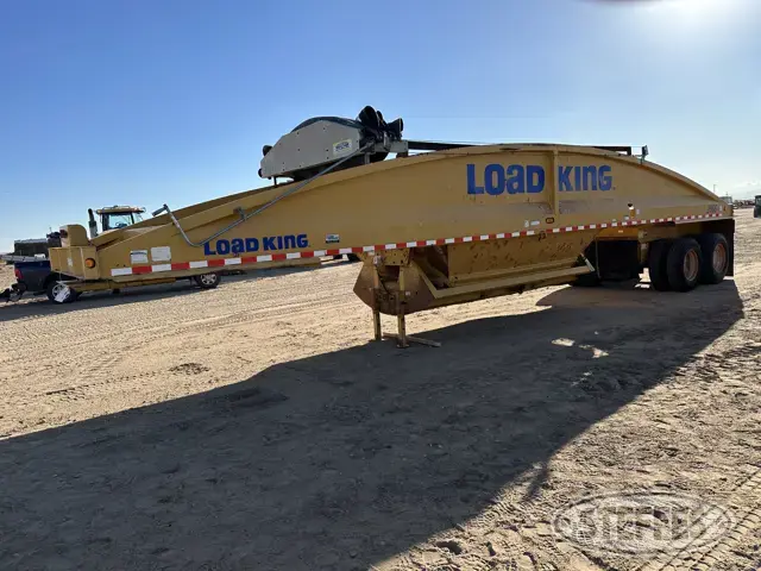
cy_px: 286
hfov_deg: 71.6
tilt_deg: -6.1
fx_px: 528
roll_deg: +4.2
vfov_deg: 56.8
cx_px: 380
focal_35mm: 24
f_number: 1.78
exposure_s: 1/4016
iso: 80
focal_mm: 6.86
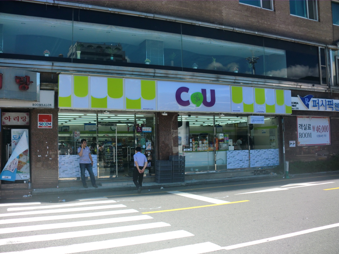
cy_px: 127
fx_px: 343
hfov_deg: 52.6
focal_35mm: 35
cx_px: 170
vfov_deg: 40.7
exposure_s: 1/500
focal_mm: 6.3
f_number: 3.1
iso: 64
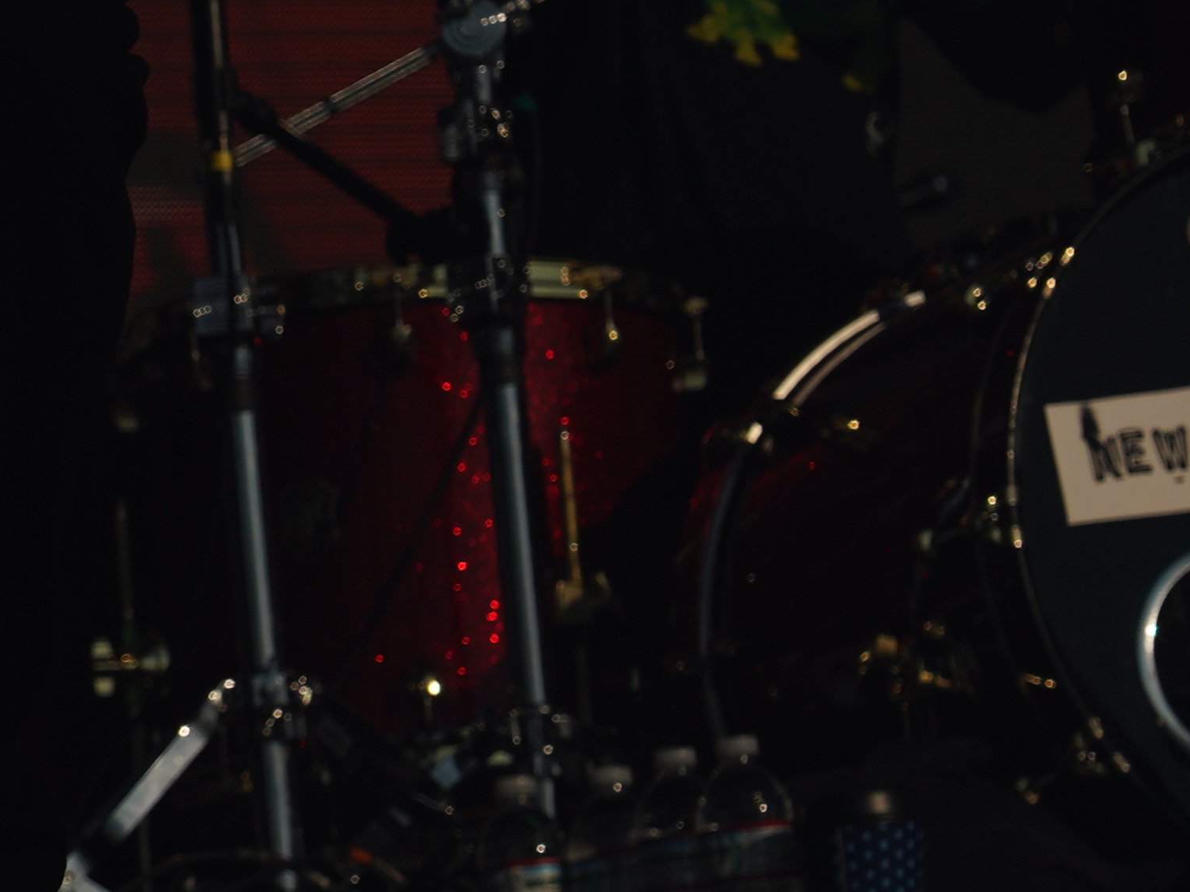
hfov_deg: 4.9
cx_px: -1018
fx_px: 13784
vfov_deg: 3.7
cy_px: 427
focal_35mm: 401
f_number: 8
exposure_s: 1/2000
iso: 100
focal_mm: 105
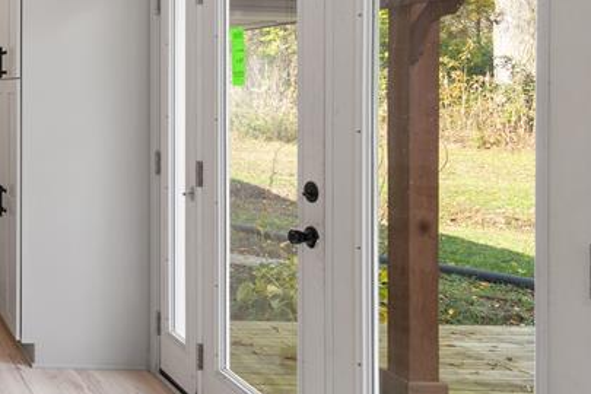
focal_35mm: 43
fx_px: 706
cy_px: 98
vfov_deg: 30.7
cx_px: -142
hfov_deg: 34.7
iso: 320
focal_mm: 17
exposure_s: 1/50
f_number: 9
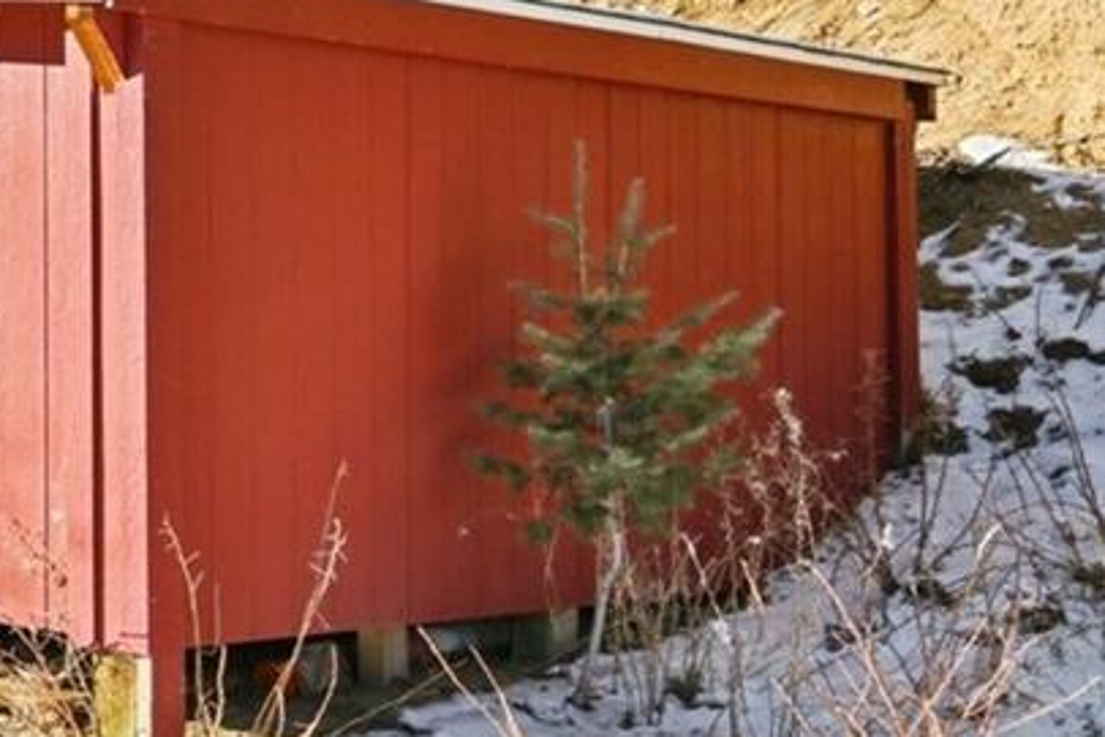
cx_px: -735
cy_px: 340
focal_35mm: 65
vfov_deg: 20.9
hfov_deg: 22.5
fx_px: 1995
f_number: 8
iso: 64
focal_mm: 16.5
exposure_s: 1/160
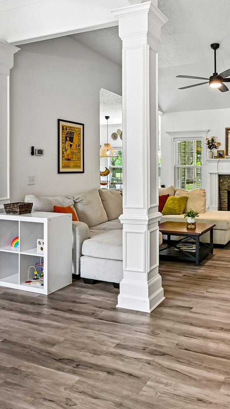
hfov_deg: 37.2
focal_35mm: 31
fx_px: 336
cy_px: 171
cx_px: 161
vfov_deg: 62.3
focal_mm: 14
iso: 450
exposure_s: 1/15
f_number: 8
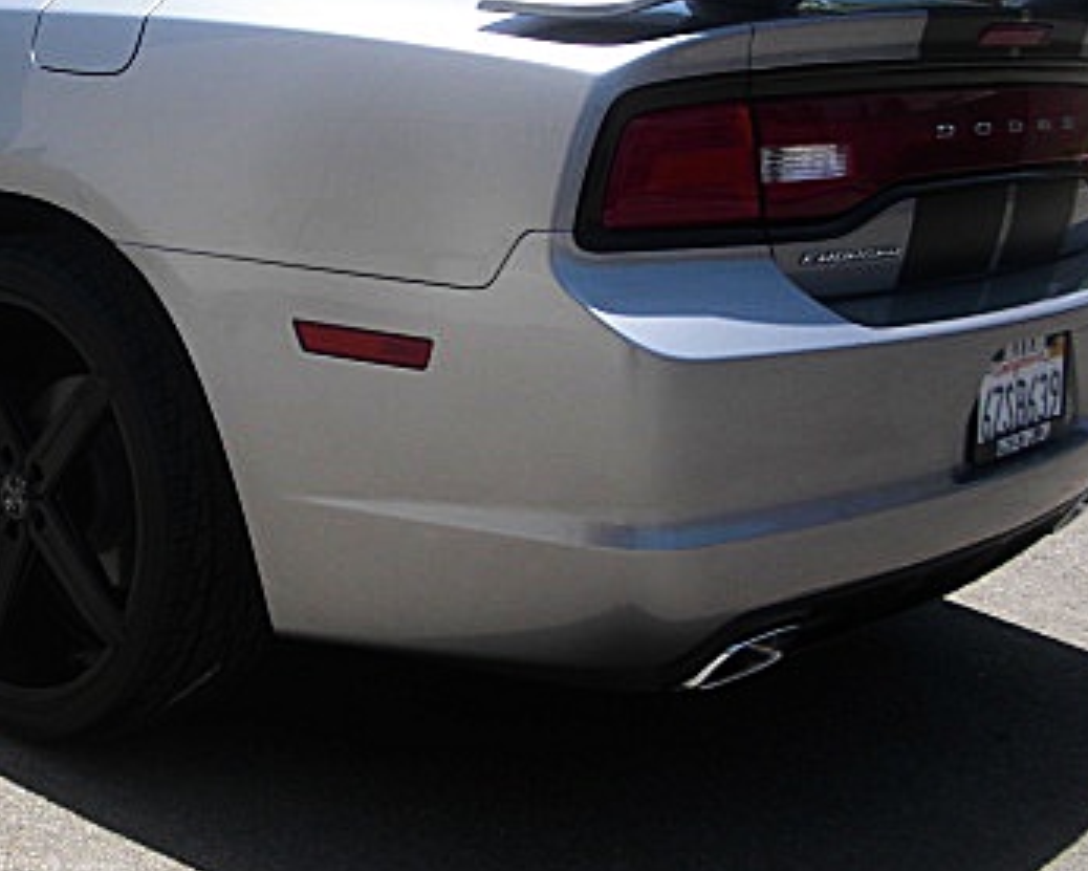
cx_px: 173
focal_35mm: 65
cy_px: 374
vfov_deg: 23.5
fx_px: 2094
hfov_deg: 28.3
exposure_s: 1/640
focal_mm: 6.3
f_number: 2.8
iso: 50
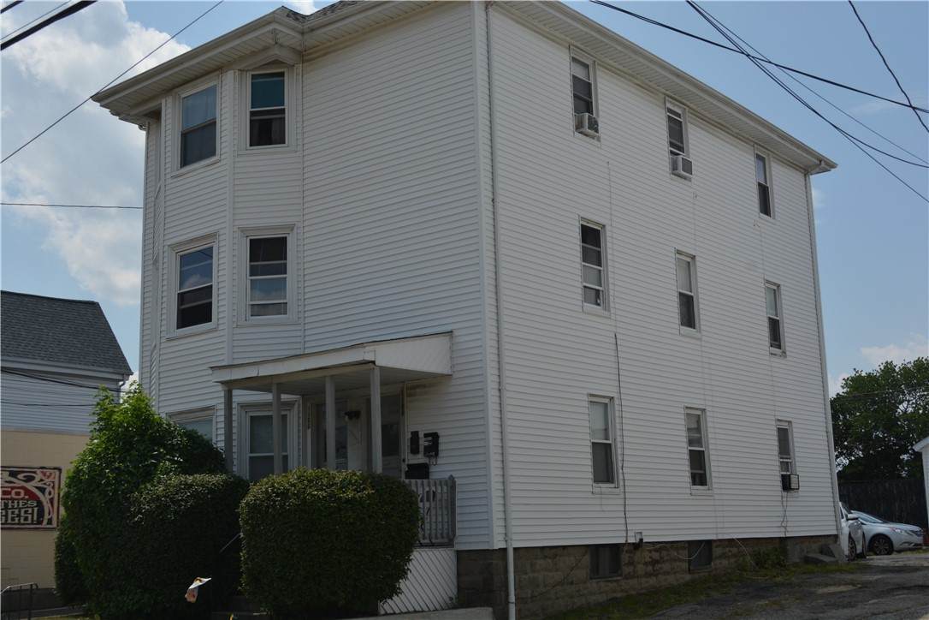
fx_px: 1161
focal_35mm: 45
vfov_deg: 29.9
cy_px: 310
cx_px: 464
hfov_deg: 43.6
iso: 100
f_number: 8
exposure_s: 1/400
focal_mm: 30
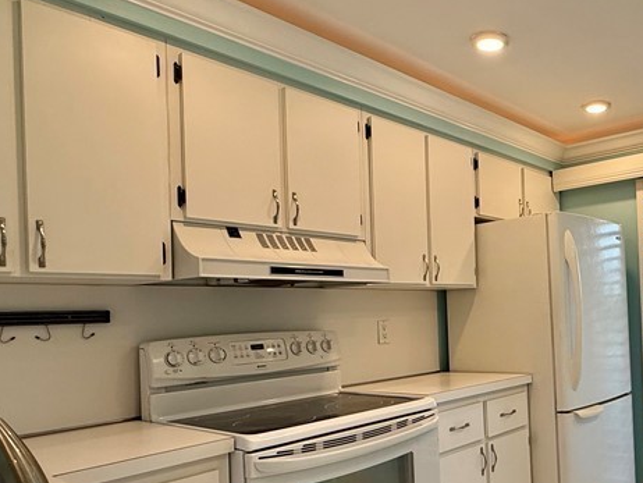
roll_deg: +1.4
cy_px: 303
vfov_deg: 45.1
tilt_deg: +1.5
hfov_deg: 53.8
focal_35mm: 31
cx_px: 529
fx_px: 576
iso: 100
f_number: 2.2
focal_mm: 2.22
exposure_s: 1/120
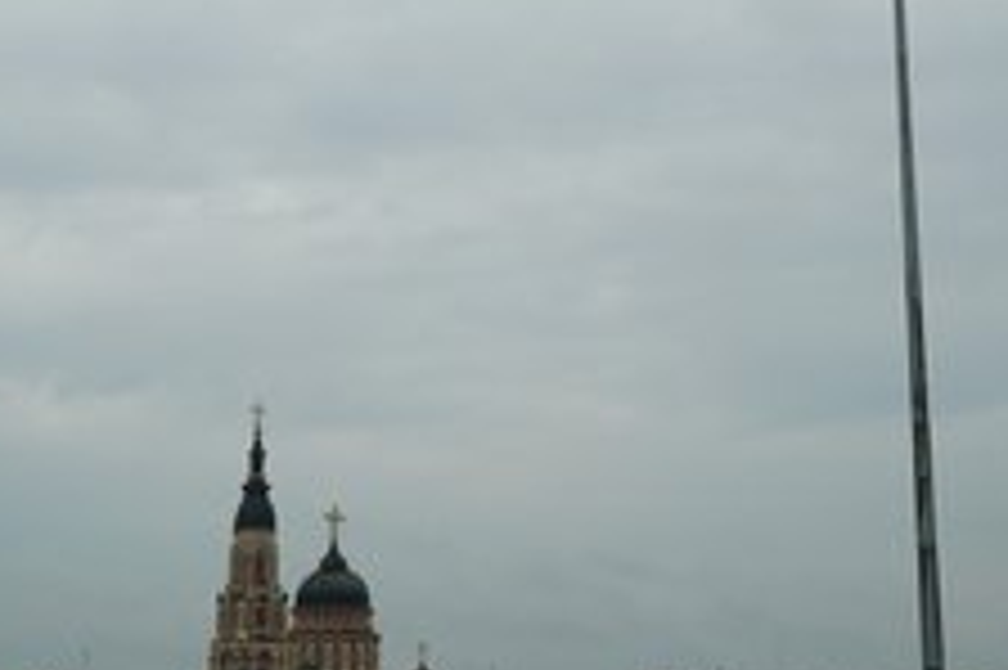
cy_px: 214
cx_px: 490
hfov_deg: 29.7
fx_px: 1903
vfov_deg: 19.9
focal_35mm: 68
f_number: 8
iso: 100
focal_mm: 38
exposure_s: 1/80
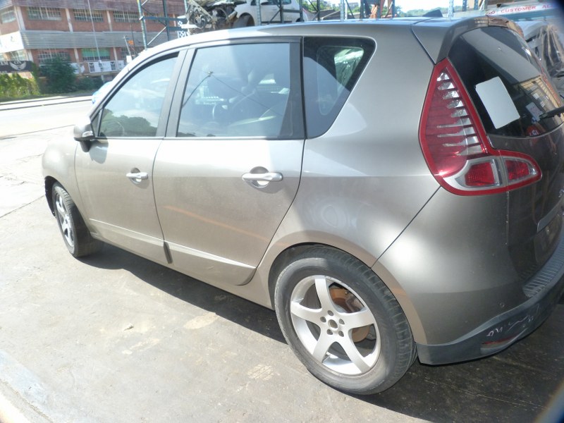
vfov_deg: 54.9
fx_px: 407
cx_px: 282
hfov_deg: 69.4
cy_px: 212
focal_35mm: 25
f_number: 4
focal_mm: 4.5
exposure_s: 1/160
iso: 125
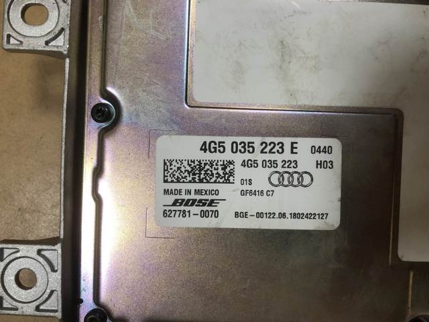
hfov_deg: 63.4
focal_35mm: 28
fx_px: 347
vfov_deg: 49.7
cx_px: 214
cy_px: 161
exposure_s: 1/30
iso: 40
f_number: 1.8
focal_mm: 4
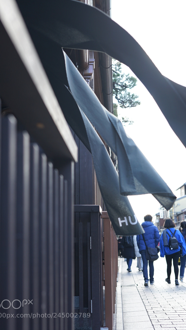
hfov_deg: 22.6
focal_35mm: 53
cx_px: 93
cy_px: 165
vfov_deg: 39.2
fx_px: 465
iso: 200
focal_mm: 50
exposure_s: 1/125
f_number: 4
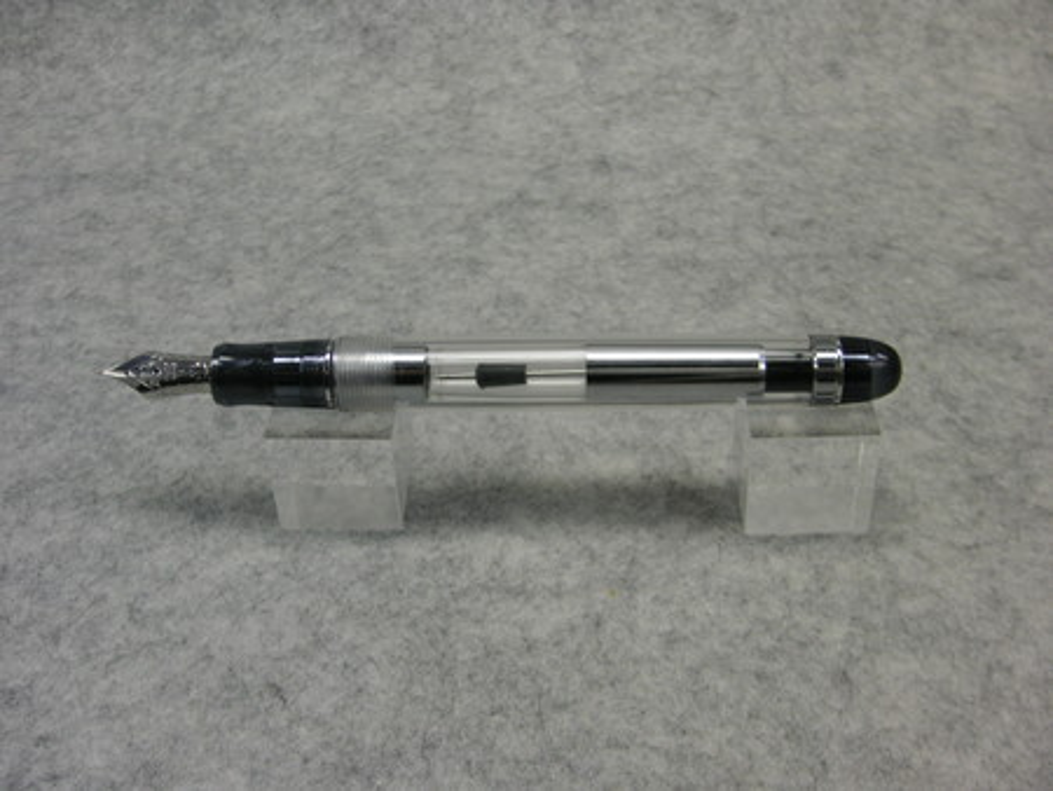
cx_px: 526
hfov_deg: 42.9
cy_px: 396
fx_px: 1339
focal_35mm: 44
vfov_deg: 32.9
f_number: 3.1
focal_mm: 7.3
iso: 50
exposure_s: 1/30
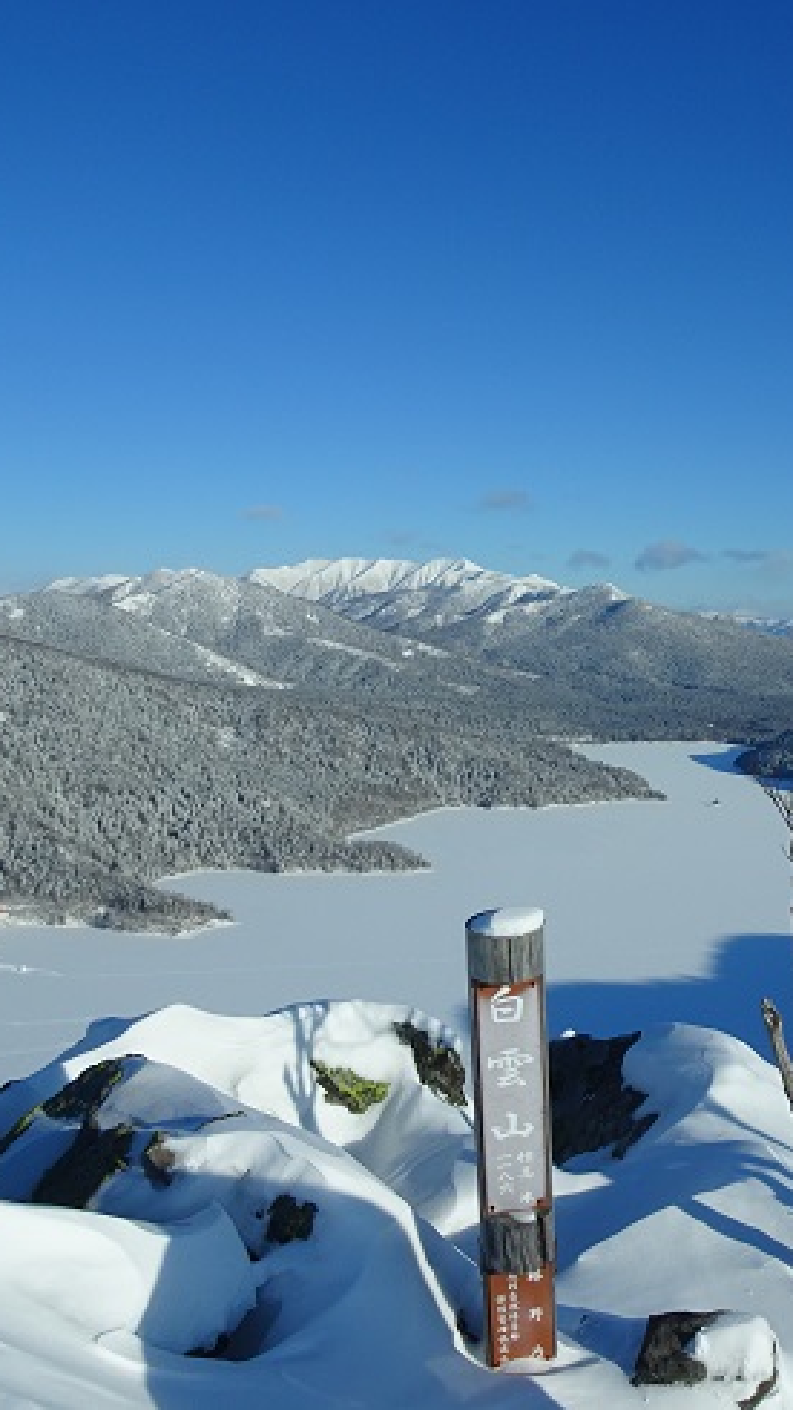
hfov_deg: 33.1
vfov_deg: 56.6
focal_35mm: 35
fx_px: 1309
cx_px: 582
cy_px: 705
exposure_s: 1/2000
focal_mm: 4.1
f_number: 3.5
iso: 80
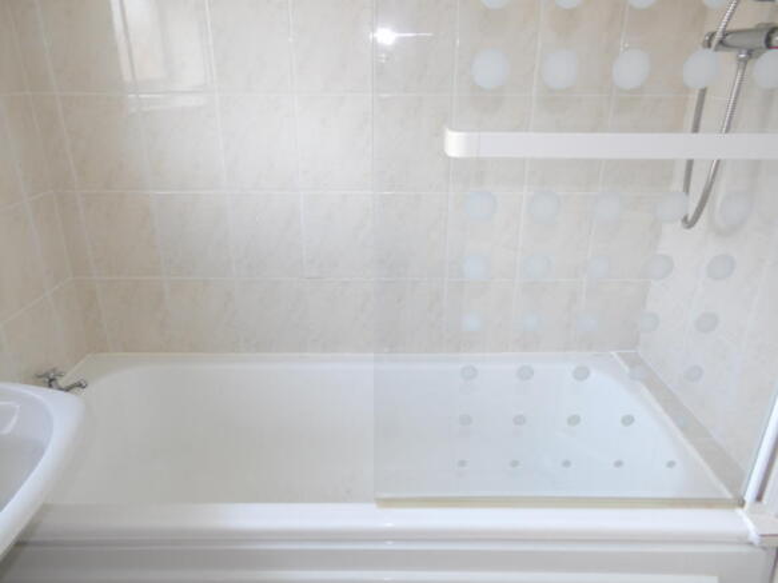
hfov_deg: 71.6
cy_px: 292
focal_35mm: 24
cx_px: 389
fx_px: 539
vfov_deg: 56.8
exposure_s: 1/21
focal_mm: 4.3
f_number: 4.1
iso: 200
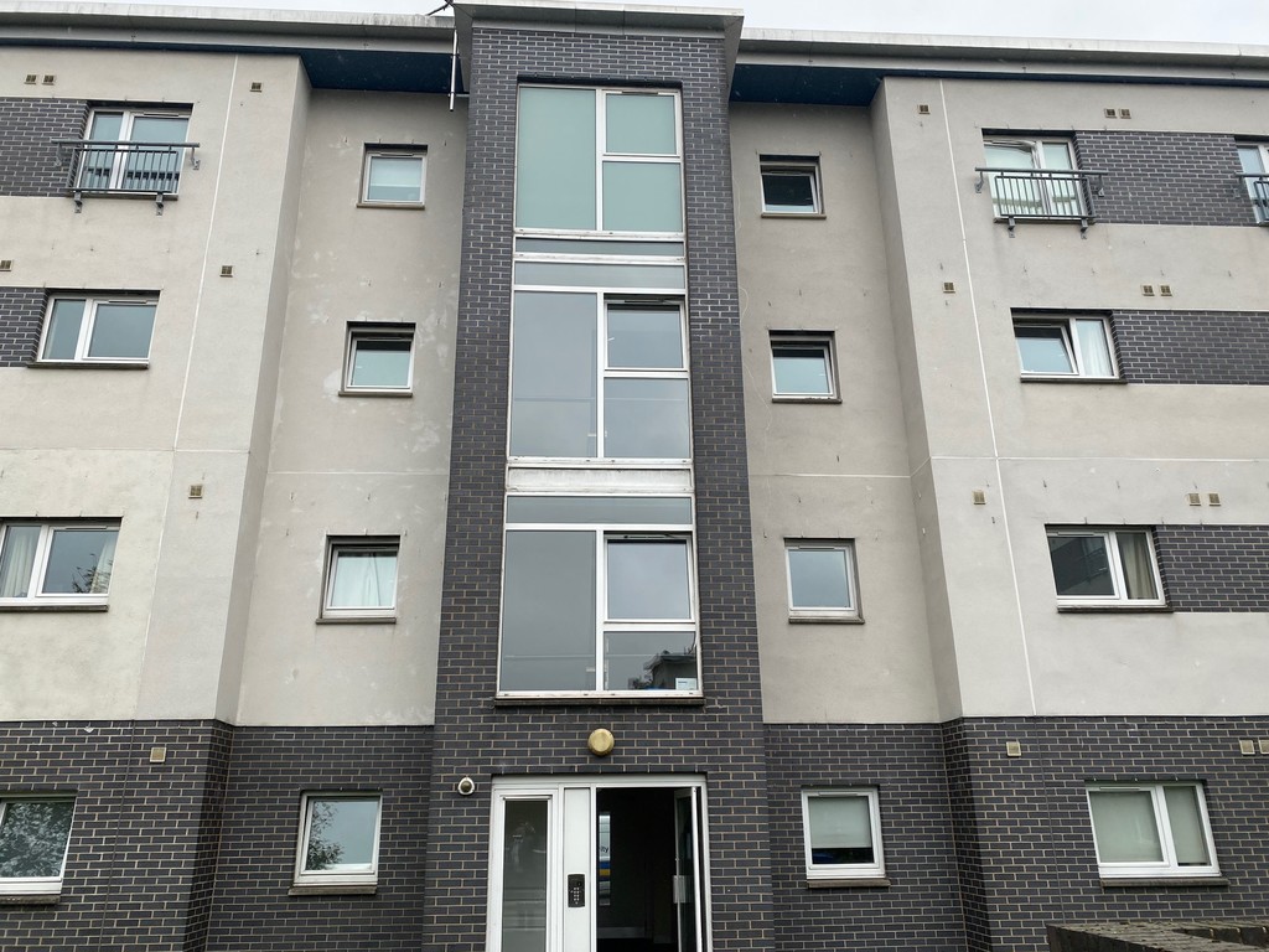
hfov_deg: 67.3
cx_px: 634
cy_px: 476
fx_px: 953
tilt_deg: +18.7
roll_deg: +0.5
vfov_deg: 53.1
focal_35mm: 26
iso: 32
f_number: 1.8
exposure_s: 1/644
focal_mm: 4.25
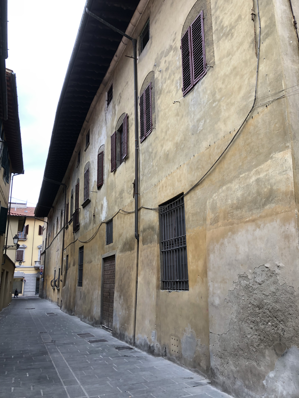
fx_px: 322
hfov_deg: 49.7
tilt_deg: +14.8
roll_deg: +0.9
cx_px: 150
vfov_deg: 63.4
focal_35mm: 28
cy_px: 199
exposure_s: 1/120
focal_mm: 4
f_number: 1.8
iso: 32
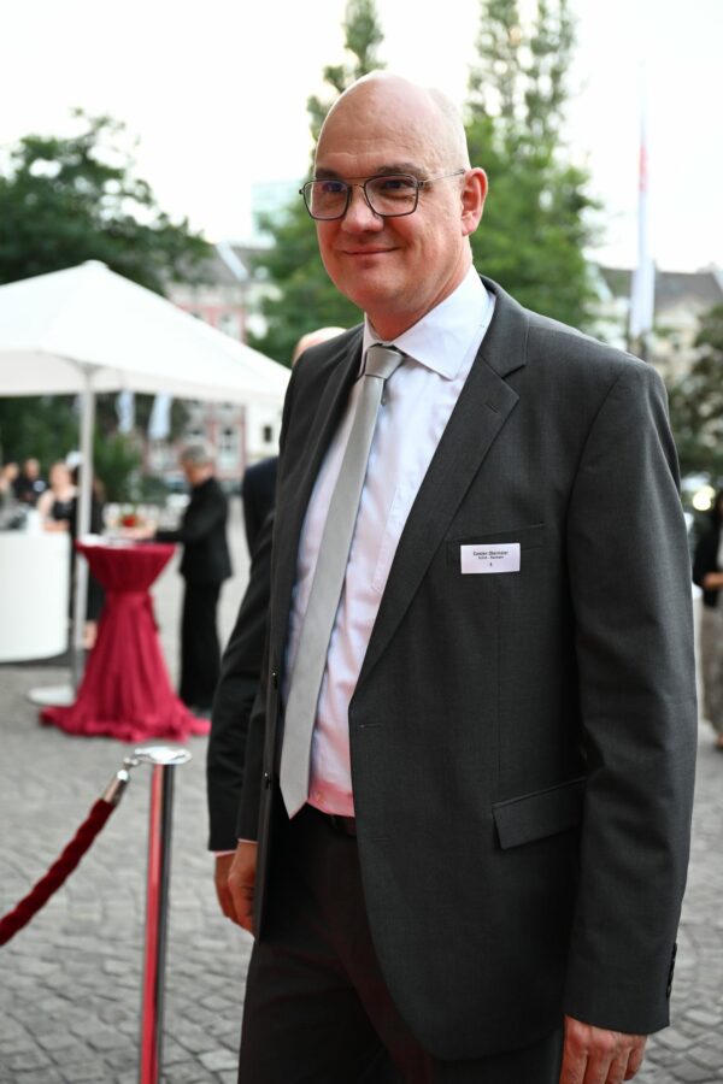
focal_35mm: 41
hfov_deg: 32.6
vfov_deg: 47.4
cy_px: 542
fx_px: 1235
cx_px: 362
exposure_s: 1/250
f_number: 3.2
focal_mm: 41
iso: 2000
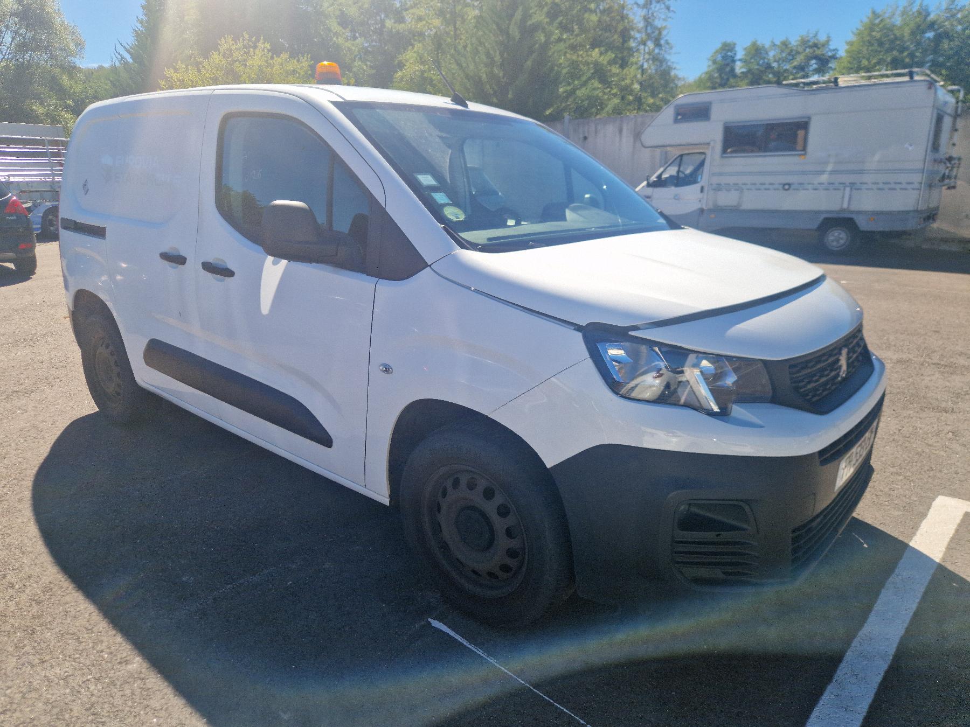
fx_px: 644
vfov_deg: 58.9
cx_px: 485
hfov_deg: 73.9
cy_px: 364
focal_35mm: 23
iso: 50
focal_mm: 5.4
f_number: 1.8
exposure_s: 1/1250
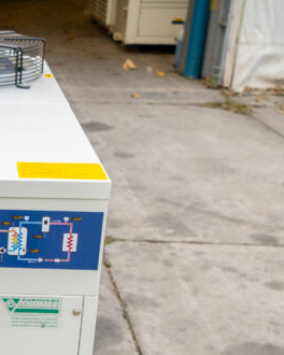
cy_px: 290
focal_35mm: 70
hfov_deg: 20.4
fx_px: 735
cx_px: -63
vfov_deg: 26.6
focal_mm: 24
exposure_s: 1/320
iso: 250
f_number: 4
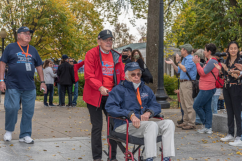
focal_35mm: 65
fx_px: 437
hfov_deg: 31.0
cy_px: 80
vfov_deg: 20.9
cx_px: 121
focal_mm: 65
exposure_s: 1/250
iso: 500
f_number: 7.1
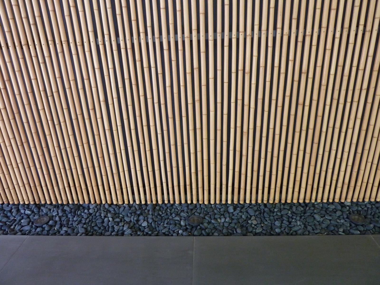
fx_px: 274
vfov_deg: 54.9
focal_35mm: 25
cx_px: 190
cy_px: 142
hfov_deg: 69.4
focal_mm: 4.1
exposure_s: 1/30
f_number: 3.3
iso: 250
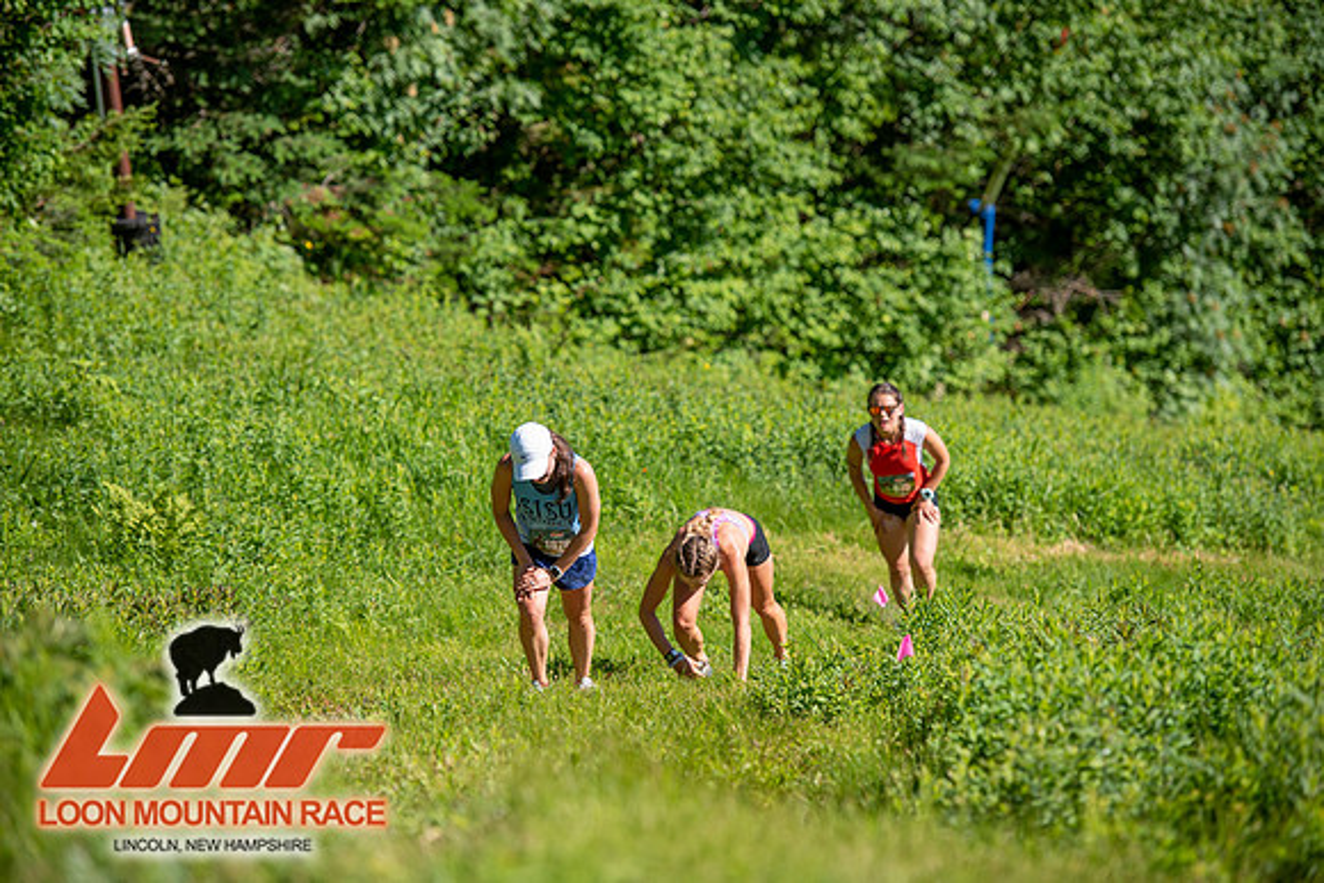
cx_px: 662
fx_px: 5886
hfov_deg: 12.8
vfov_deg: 8.6
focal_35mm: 160
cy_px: 442
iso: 100
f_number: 3.5
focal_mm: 160
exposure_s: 1/640
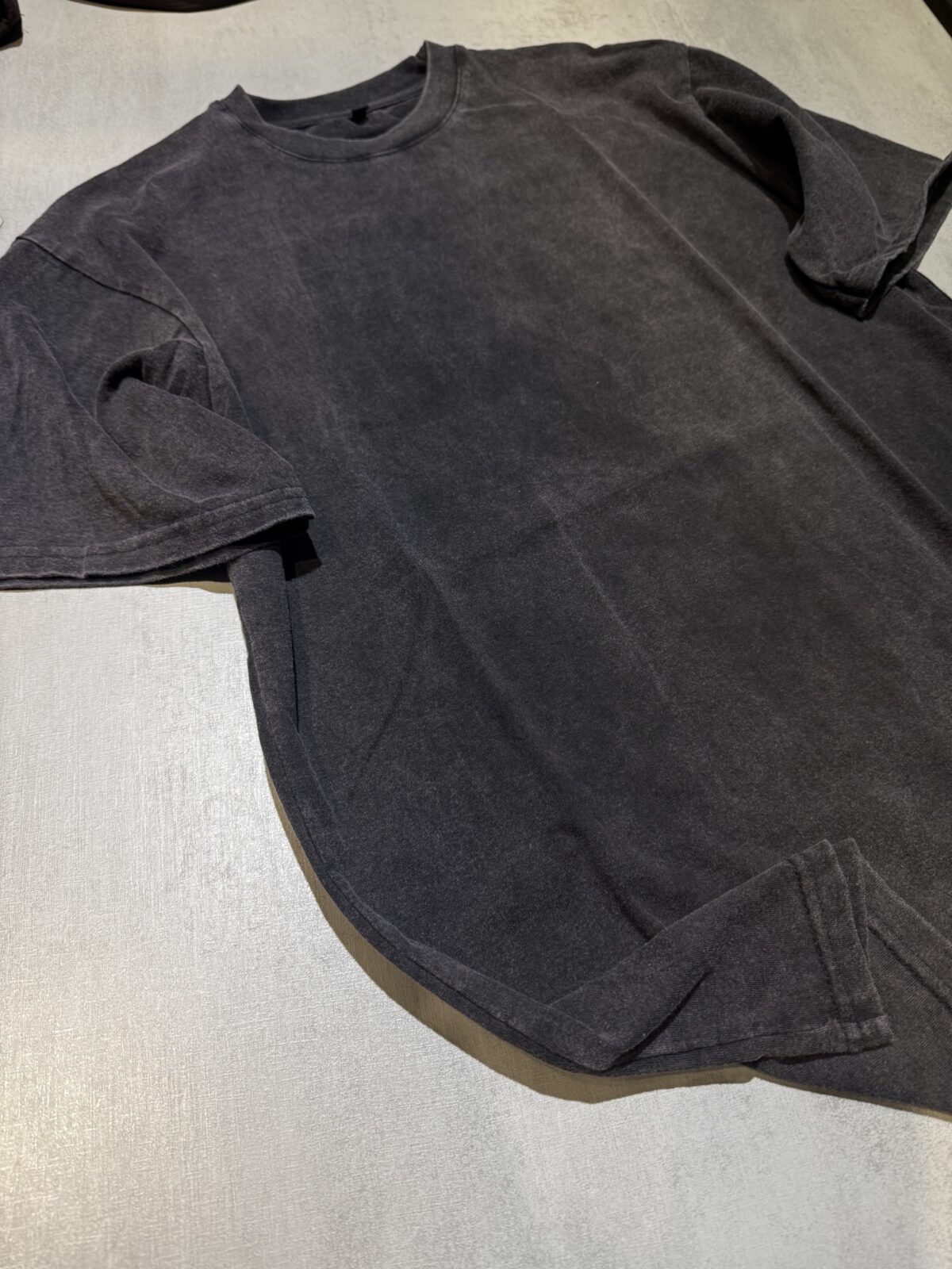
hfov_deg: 56.8
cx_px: 476
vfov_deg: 71.6
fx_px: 880
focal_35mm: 24
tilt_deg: -60.8
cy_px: 634
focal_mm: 6.76
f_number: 1.78
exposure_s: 1/50
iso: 125
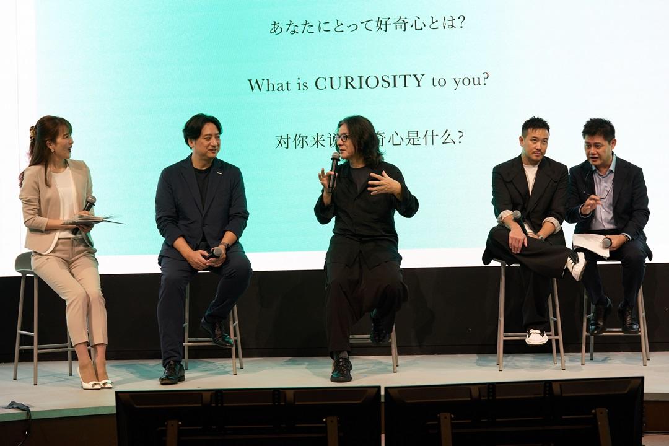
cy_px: 223
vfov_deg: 19.5
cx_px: 334
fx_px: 1301
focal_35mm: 70
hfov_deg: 28.8
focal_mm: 70
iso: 2000
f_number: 5.6
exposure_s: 1/125
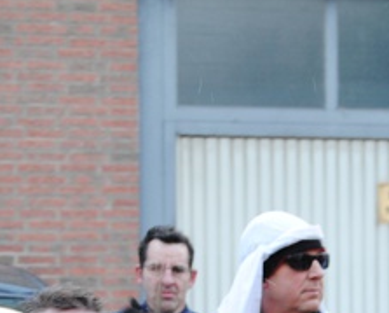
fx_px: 2651
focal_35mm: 230
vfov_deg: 6.7
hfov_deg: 8.4
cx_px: 255
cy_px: 407
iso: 200
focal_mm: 46
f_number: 5.3
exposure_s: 1/40
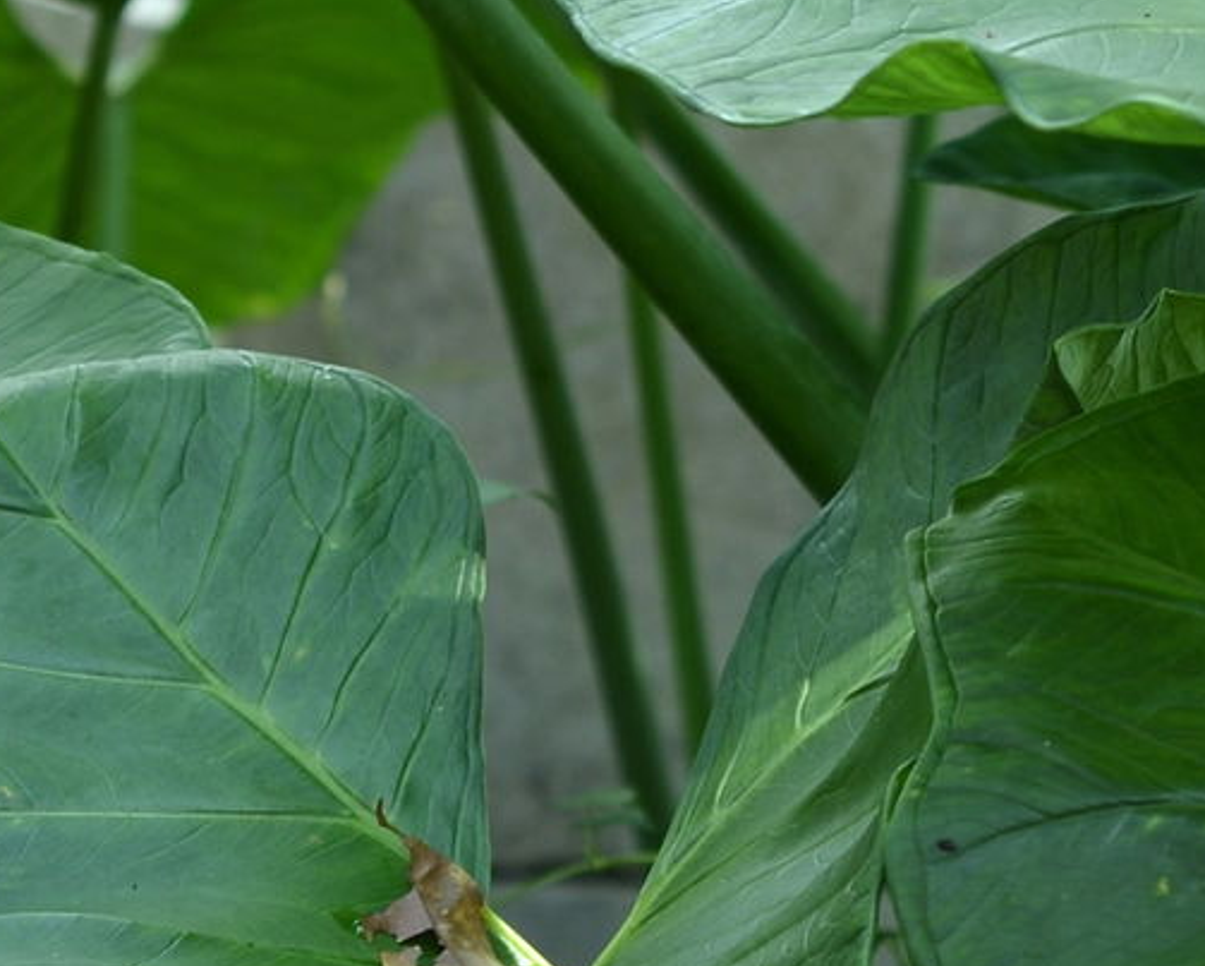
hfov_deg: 7.1
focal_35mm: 268
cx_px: 1655
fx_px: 9563
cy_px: -259
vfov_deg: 5.7
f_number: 4.5
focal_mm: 50
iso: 100
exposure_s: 1/125
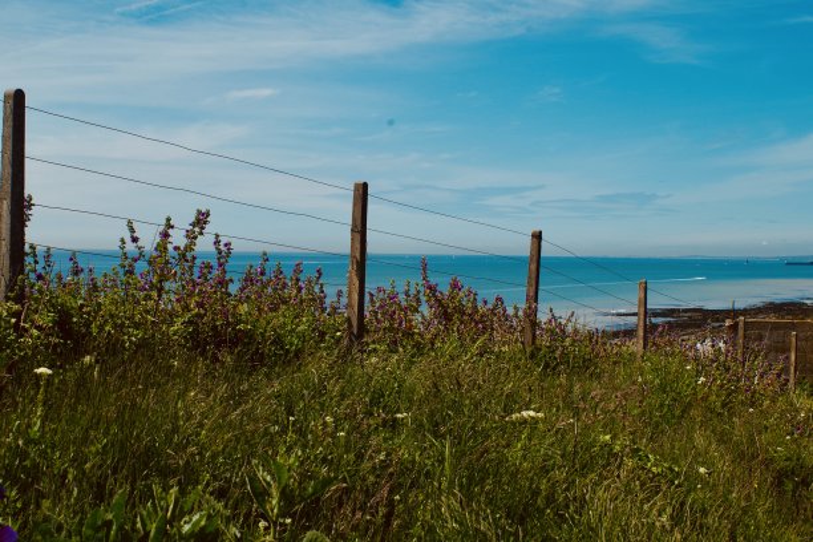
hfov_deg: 46.4
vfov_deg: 31.9
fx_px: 948
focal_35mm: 42
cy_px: 271
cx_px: 406
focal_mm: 28
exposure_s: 1/125
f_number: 11
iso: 100
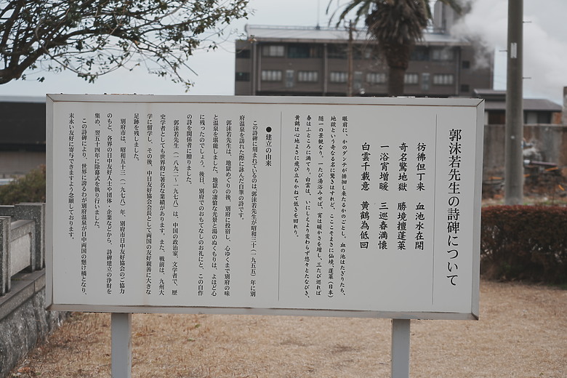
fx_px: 898
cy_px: 189
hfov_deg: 35.1
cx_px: 284
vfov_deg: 23.8
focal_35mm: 57
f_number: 4
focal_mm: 57
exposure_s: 1/400
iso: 100
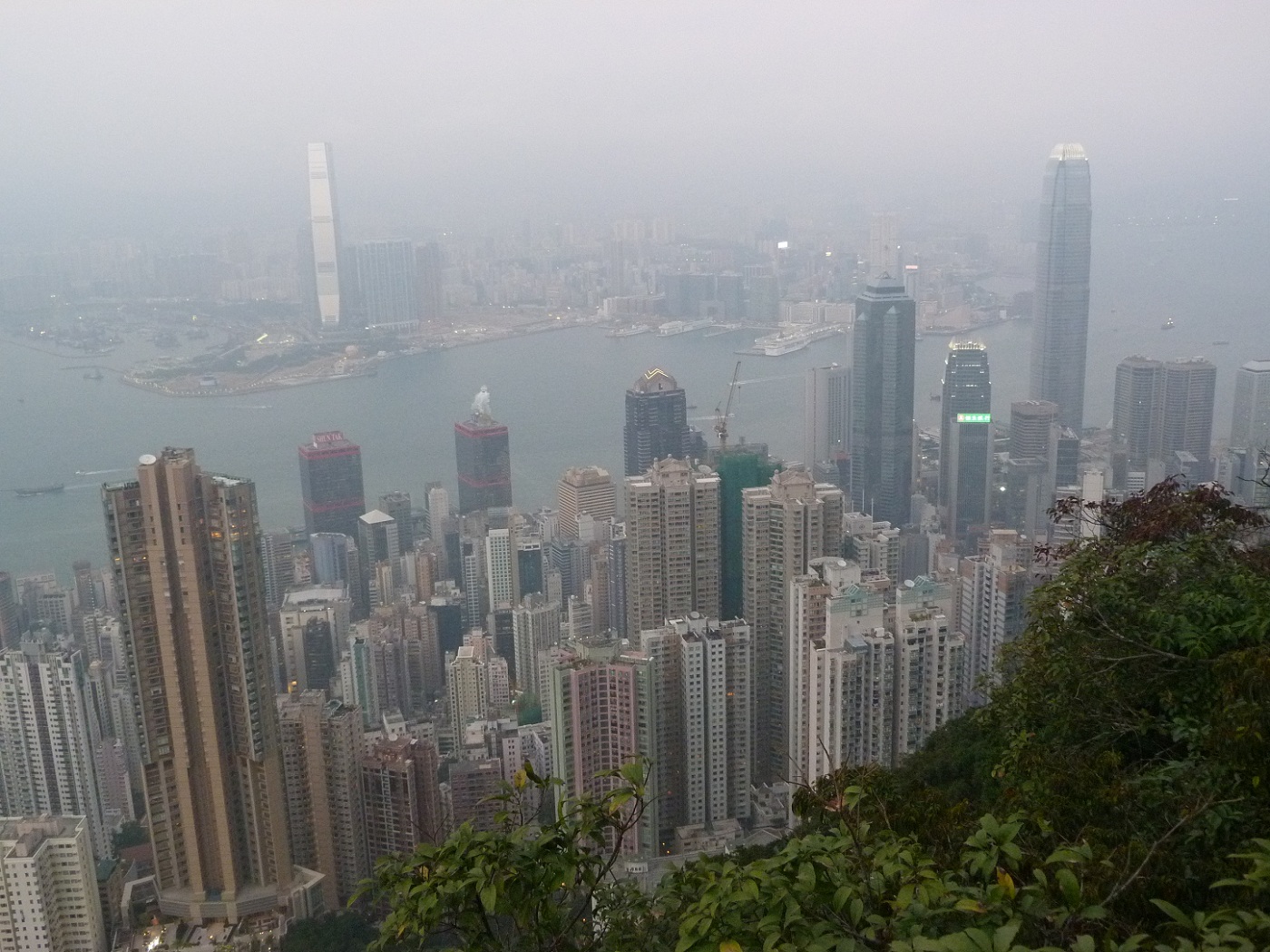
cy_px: 476
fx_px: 1210
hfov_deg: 55.4
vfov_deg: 42.9
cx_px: 635
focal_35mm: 33
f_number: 3
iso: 400
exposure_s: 1/40
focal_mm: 5.9
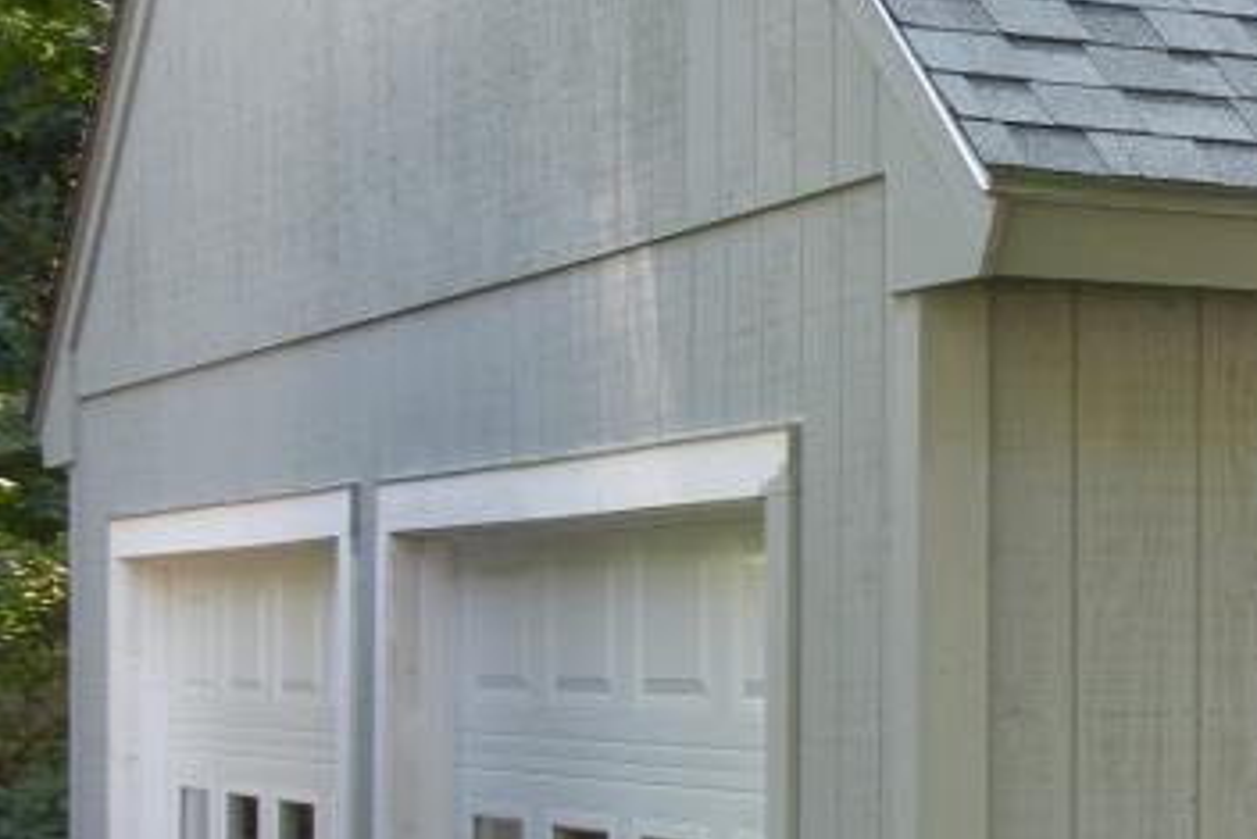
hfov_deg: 15.1
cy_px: 732
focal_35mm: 127
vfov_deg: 10.8
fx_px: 4436
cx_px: 1825
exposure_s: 1/59.7
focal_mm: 7.4
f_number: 3.2
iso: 101
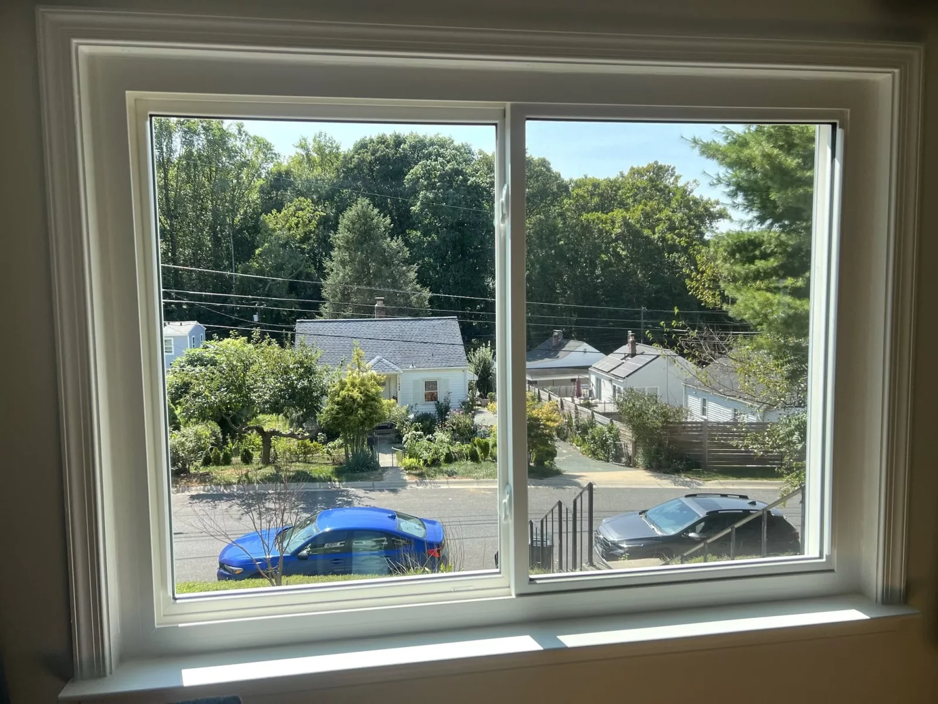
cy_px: 352
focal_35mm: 26
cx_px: 469
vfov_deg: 53.1
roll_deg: +1.1
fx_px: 705
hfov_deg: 67.3
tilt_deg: -5.5
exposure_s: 1/1124
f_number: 1.5
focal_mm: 5.7
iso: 50
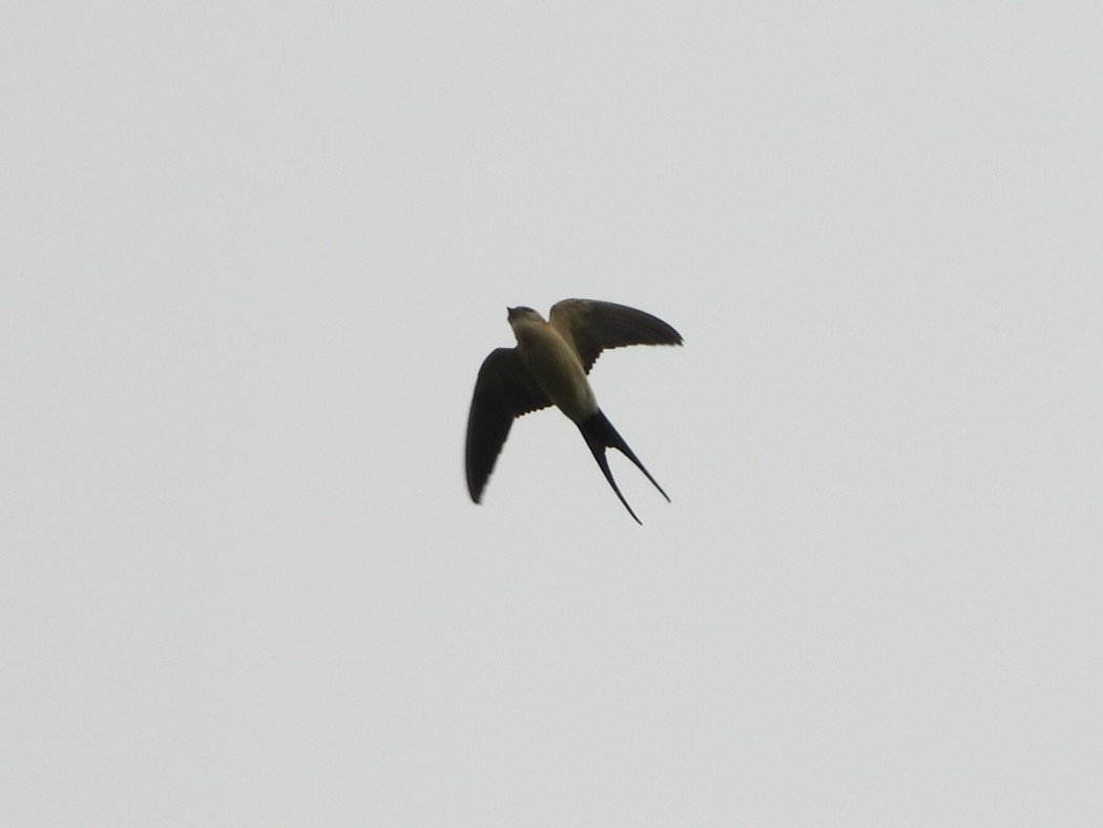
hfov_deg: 5.4
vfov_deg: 4.0
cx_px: 552
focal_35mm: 370
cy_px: 414
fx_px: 11792
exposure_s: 1/2000
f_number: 5
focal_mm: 66.5
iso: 100
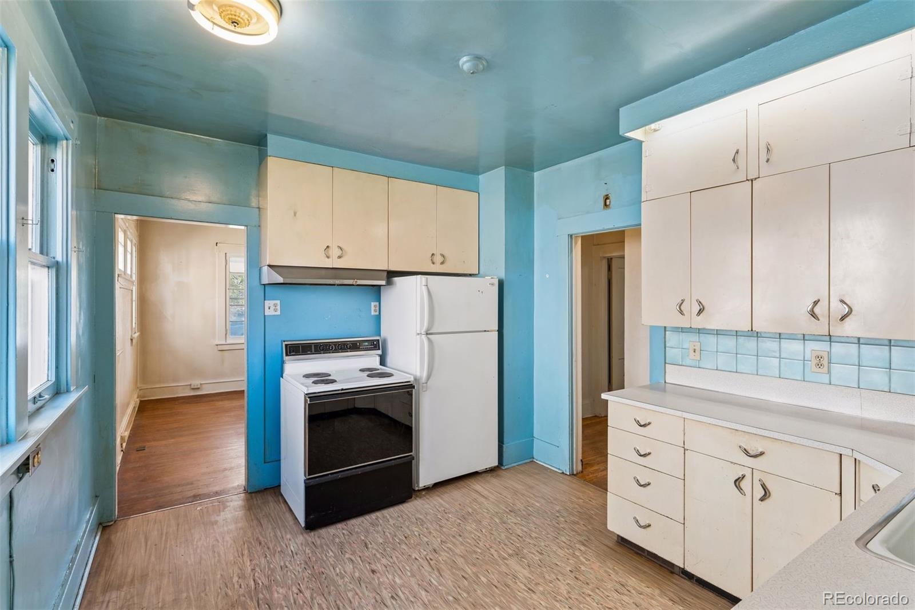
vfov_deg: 70.4
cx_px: 458
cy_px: 305
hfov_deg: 93.3
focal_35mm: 17
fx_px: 432
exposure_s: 1/15
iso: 400
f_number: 9
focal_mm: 17
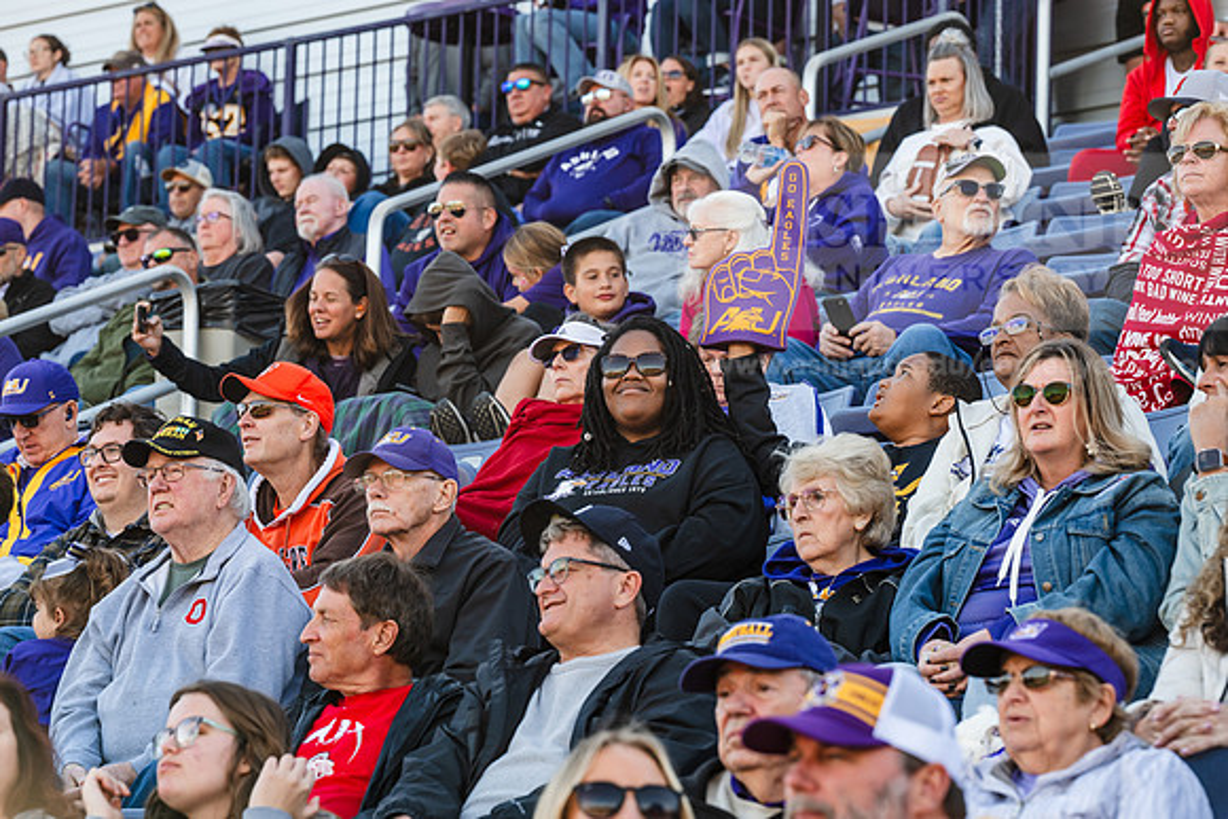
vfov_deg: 9.5
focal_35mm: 145
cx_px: 614
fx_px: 4947
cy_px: 410
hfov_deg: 14.2
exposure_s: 1/320
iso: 640
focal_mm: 145
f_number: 7.1
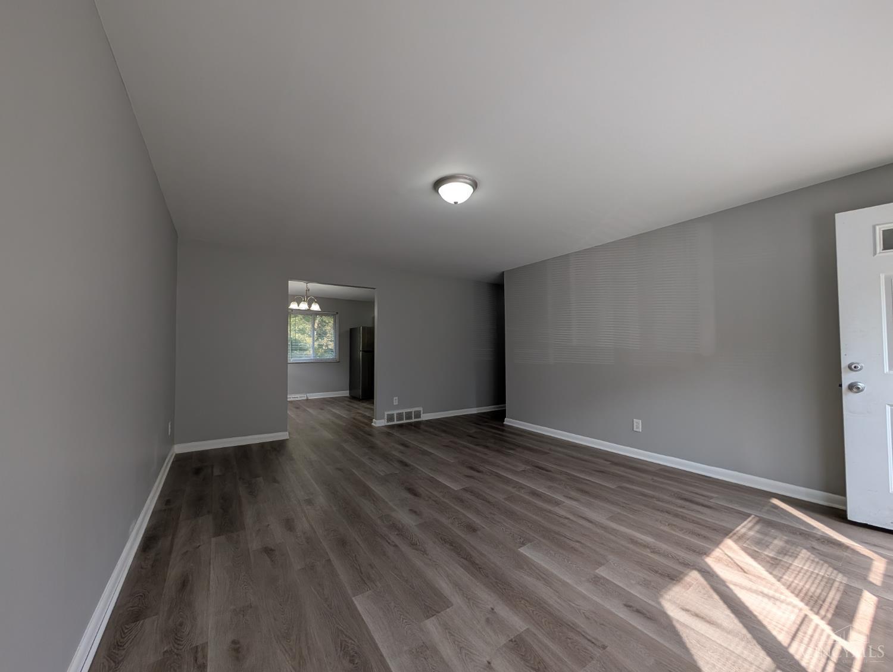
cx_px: 446
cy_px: 336
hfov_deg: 110.5
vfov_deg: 94.6
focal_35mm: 12
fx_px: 310
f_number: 1.7
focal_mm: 2.02
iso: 49
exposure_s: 1/224
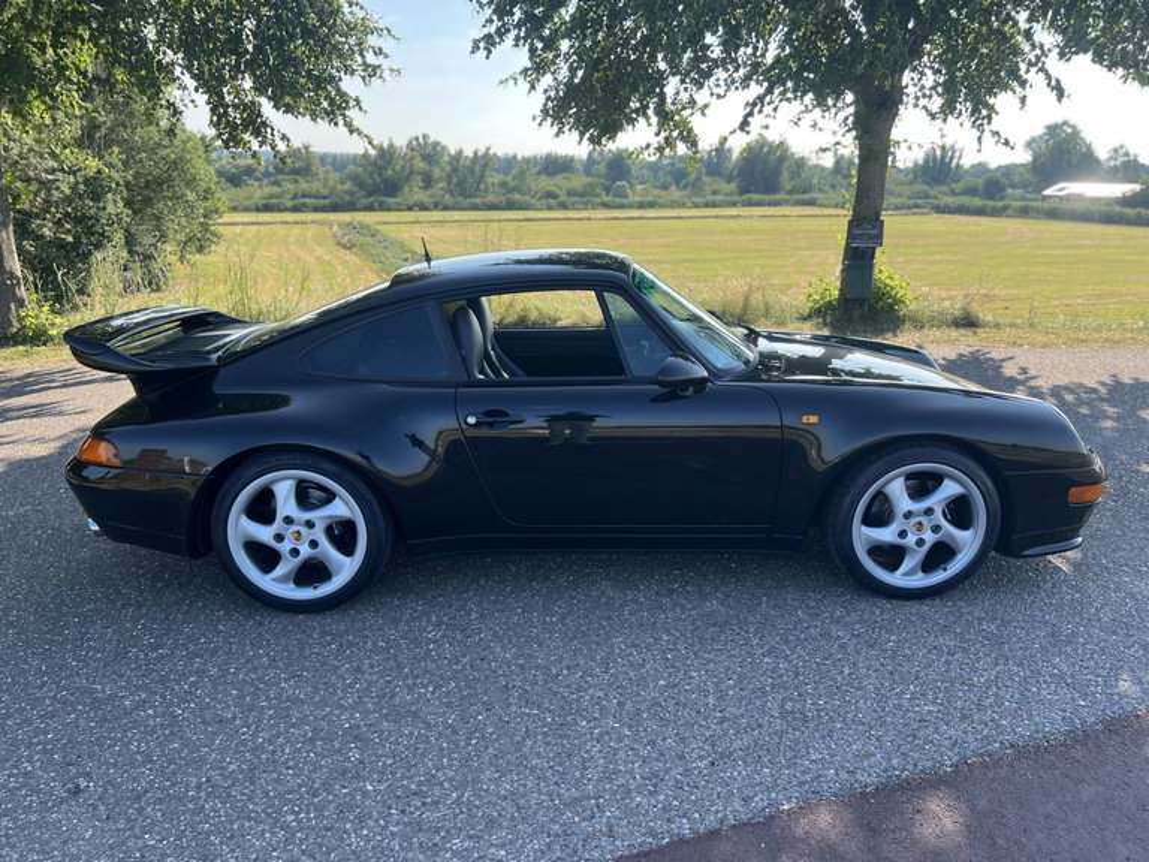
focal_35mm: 26
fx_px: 863
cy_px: 431
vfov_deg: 53.1
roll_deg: +0.2
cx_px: 574
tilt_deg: -16.2
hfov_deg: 67.3
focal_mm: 5.7
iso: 50
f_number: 1.5
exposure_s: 1/1344
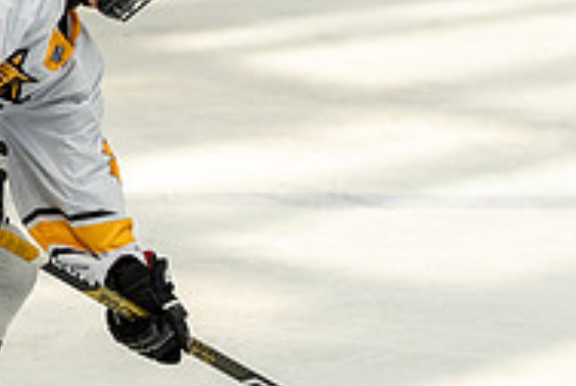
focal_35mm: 562
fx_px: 9006
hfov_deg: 3.6
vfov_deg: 2.5
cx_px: -257
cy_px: 206
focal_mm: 102
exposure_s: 1/1600
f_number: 3.5
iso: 800
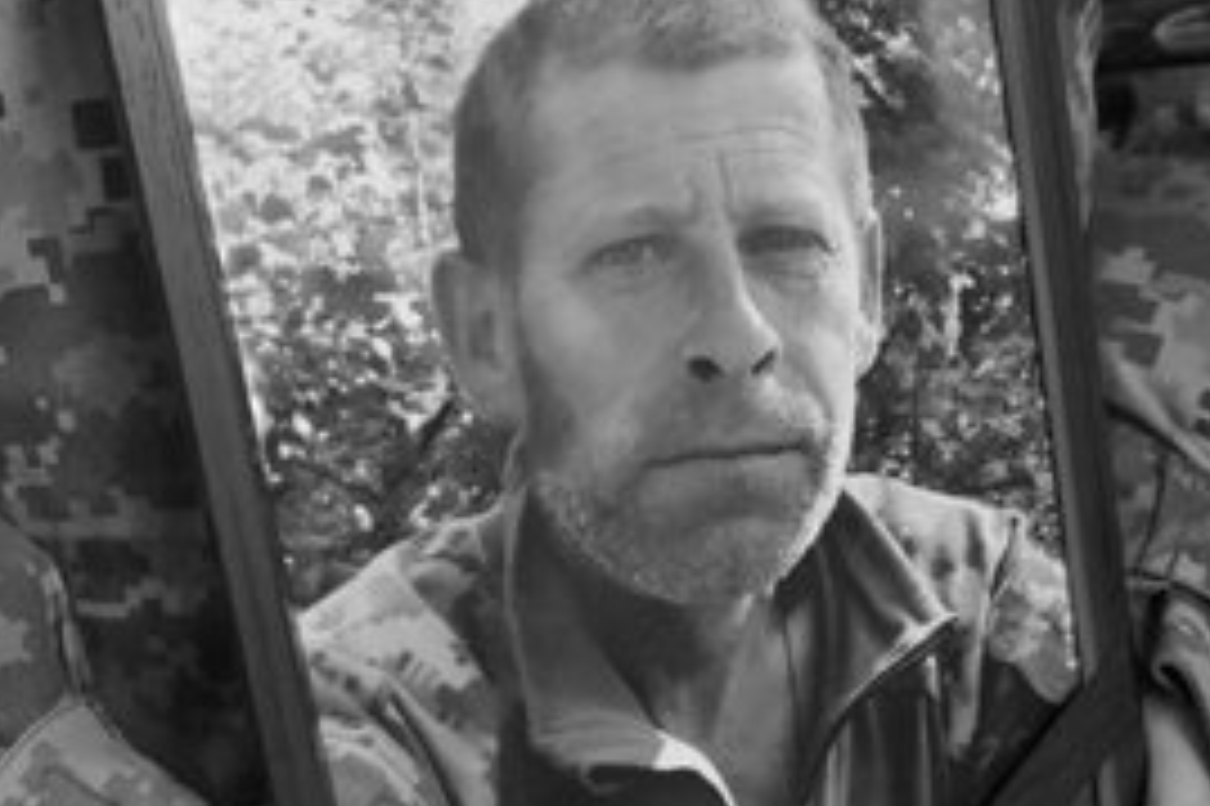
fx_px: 2250
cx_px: 562
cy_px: 444
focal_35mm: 67
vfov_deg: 20.3
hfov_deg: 30.1
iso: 5600
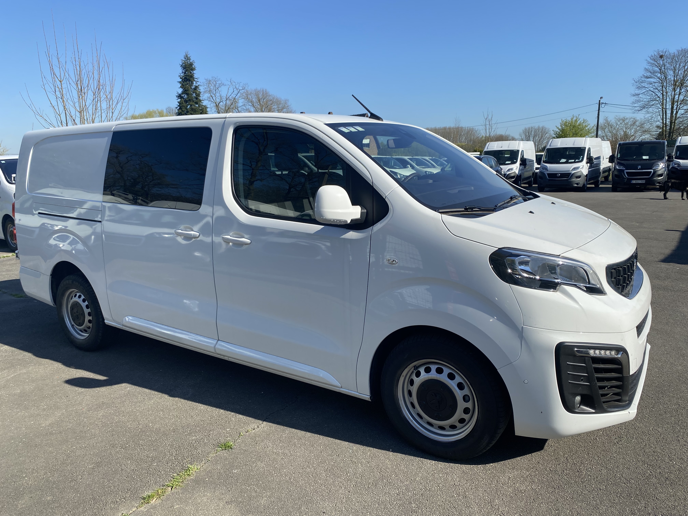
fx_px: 517
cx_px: 344
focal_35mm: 26
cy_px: 258
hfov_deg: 67.3
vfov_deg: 53.1
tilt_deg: -10.2
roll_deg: +1.3
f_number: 1.8
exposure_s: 1/2571
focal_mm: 4.25
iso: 32
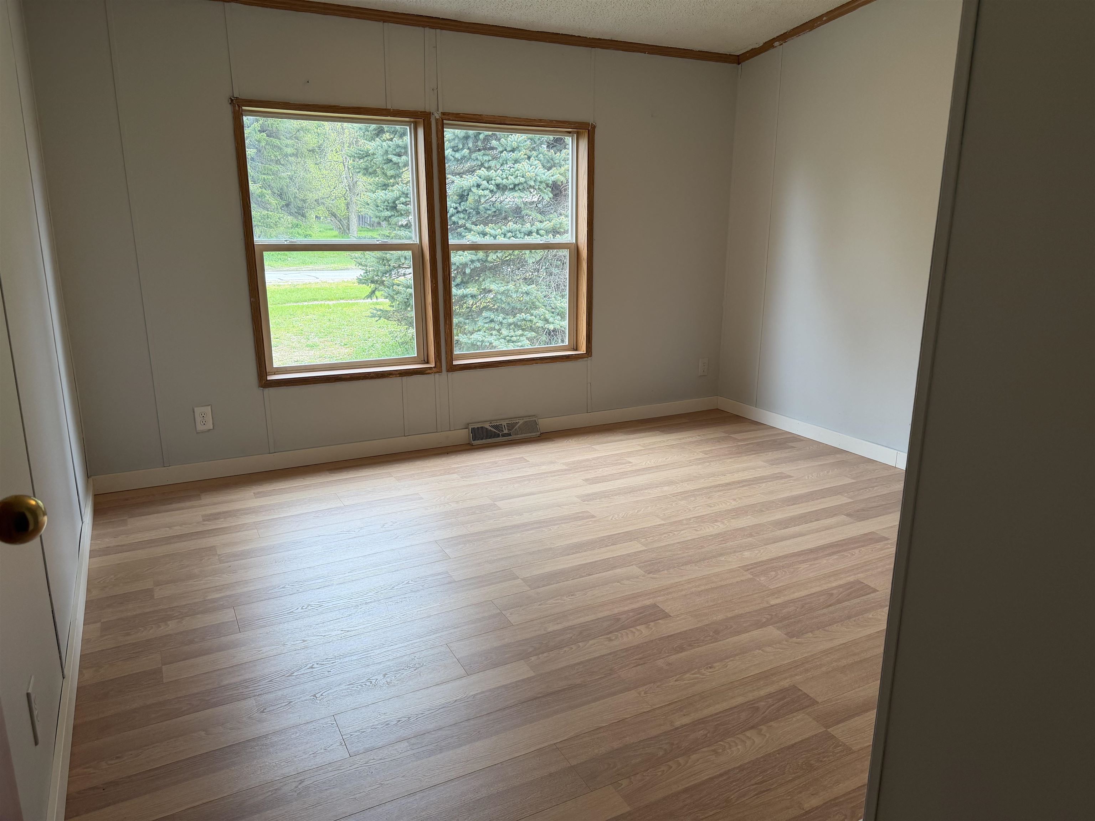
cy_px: 410
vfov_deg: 56.8
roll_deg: -0.1
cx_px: 548
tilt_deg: -14.6
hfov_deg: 71.6
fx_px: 759
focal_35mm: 24
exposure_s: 1/120
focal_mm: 6.76
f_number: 1.78
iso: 125
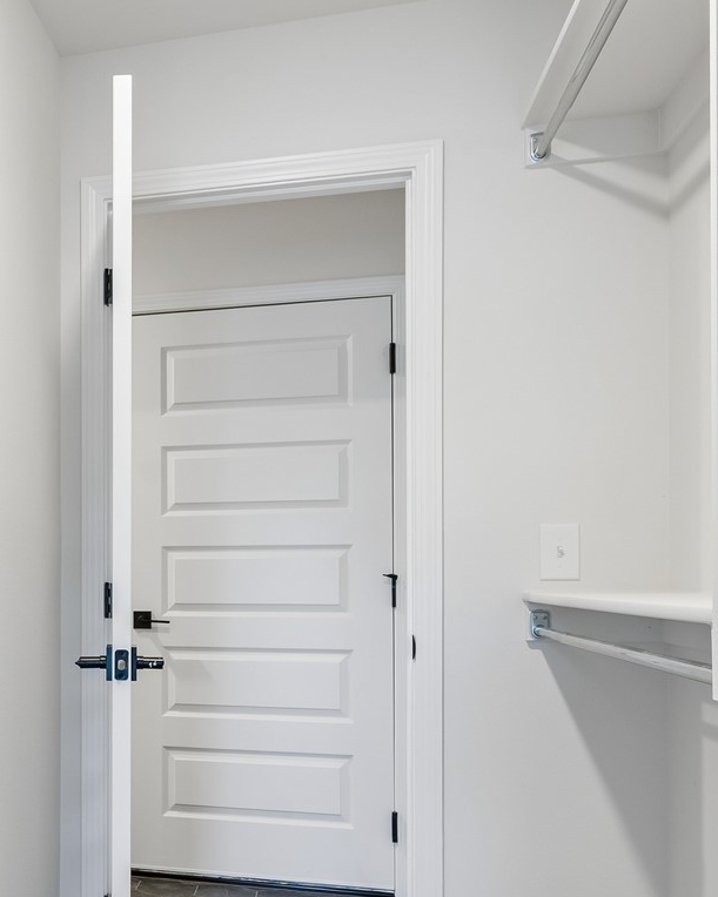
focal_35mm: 40
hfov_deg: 33.2
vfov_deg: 45.5
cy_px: 539
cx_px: -51
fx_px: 1063
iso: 200
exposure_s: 1/4
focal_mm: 16
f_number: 8
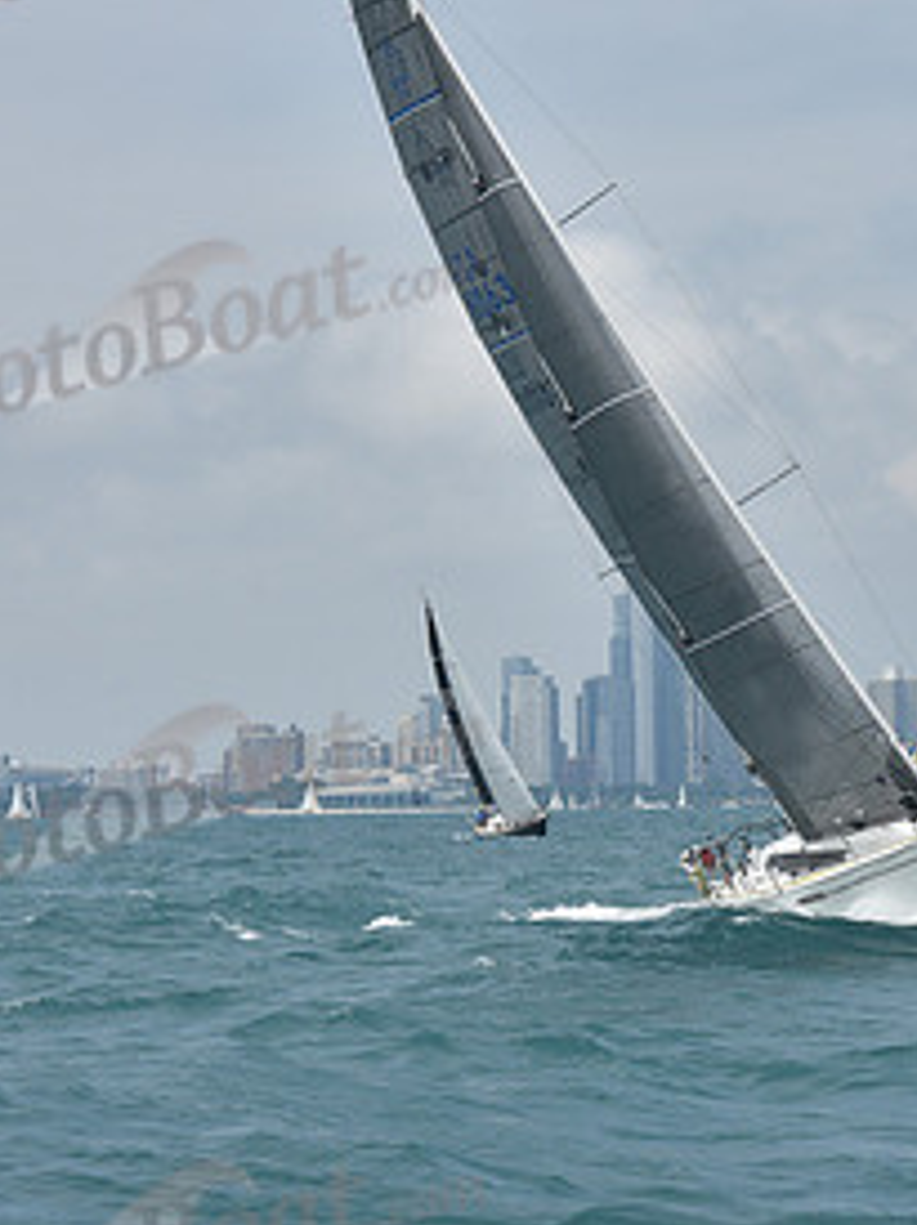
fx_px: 5908
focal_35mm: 167
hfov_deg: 8.9
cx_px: 718
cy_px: 505
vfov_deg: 11.8
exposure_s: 1/800
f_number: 11
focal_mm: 82
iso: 250
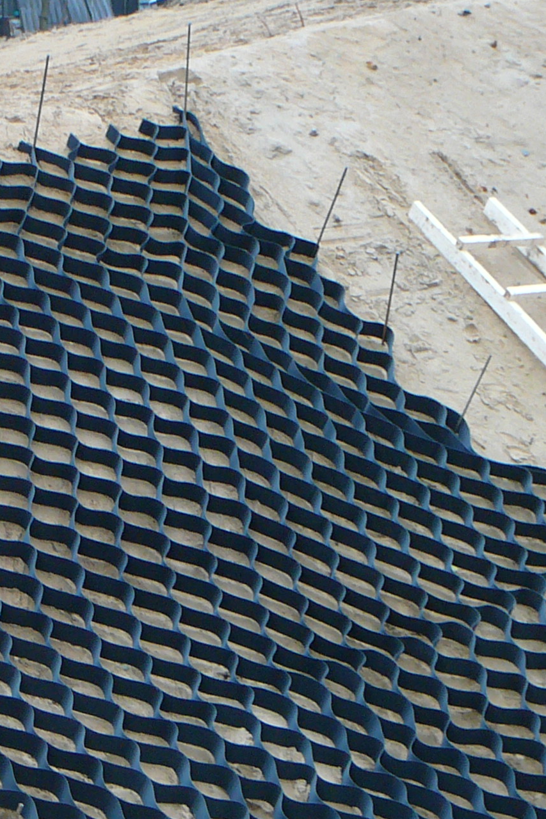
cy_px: 537
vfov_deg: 20.0
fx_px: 2320
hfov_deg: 13.4
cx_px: 111
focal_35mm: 102
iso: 125
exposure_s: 1/30
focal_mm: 7.3
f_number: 3.4
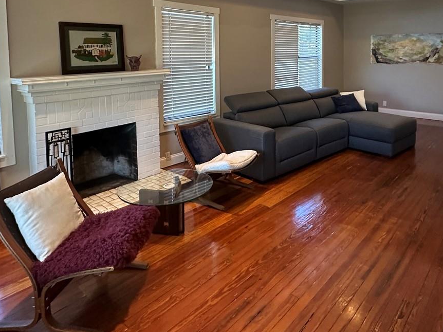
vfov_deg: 50.1
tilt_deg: -5.3
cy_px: 70
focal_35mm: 26
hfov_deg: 66.9
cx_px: 259
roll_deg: +0.8
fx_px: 333
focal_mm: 2.22
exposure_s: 1/120
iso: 320
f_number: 2.2
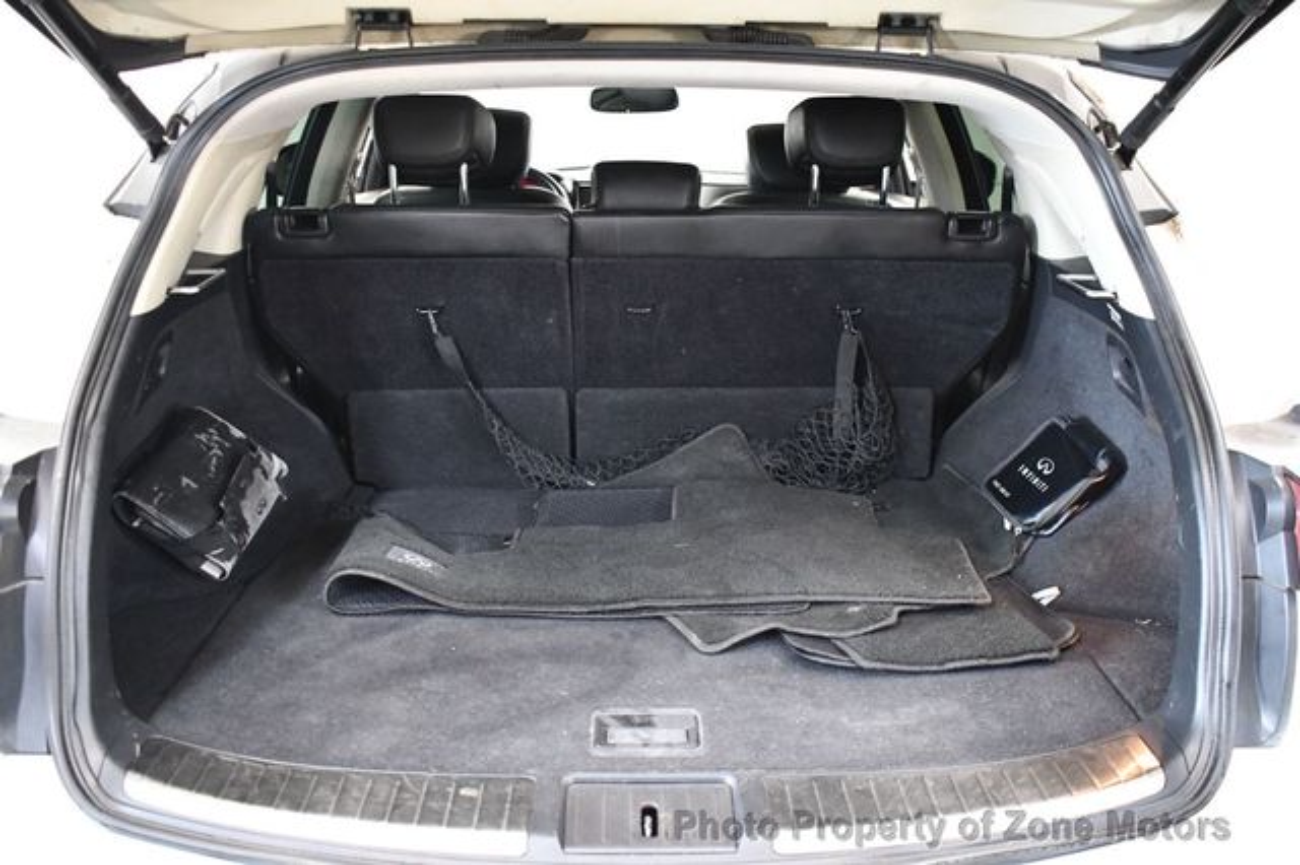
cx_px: 650
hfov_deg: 57.2
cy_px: 432
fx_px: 1191
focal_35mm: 33
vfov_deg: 39.9
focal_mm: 22
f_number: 3.8
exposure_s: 1/60
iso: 5600
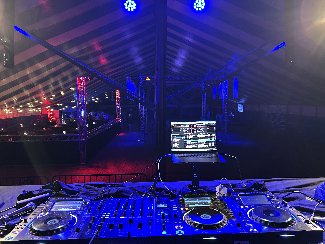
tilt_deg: -3.6
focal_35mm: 26
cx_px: 162
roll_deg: +1.0
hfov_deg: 67.3
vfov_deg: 53.1
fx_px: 244
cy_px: 122
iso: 640
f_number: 1.5
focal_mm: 5.7
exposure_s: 1/36
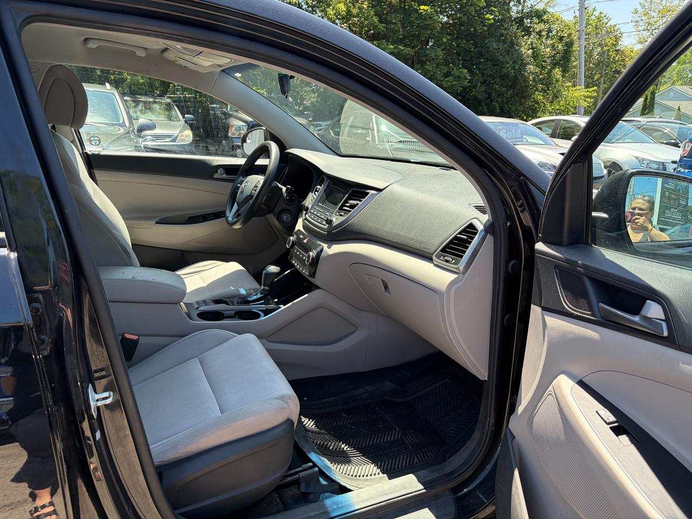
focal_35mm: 26
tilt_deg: -14.2
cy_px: 260
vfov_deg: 53.1
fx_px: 520
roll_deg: -0.6
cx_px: 346
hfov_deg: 67.3
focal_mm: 5.96
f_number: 1.6
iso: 64
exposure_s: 1/601
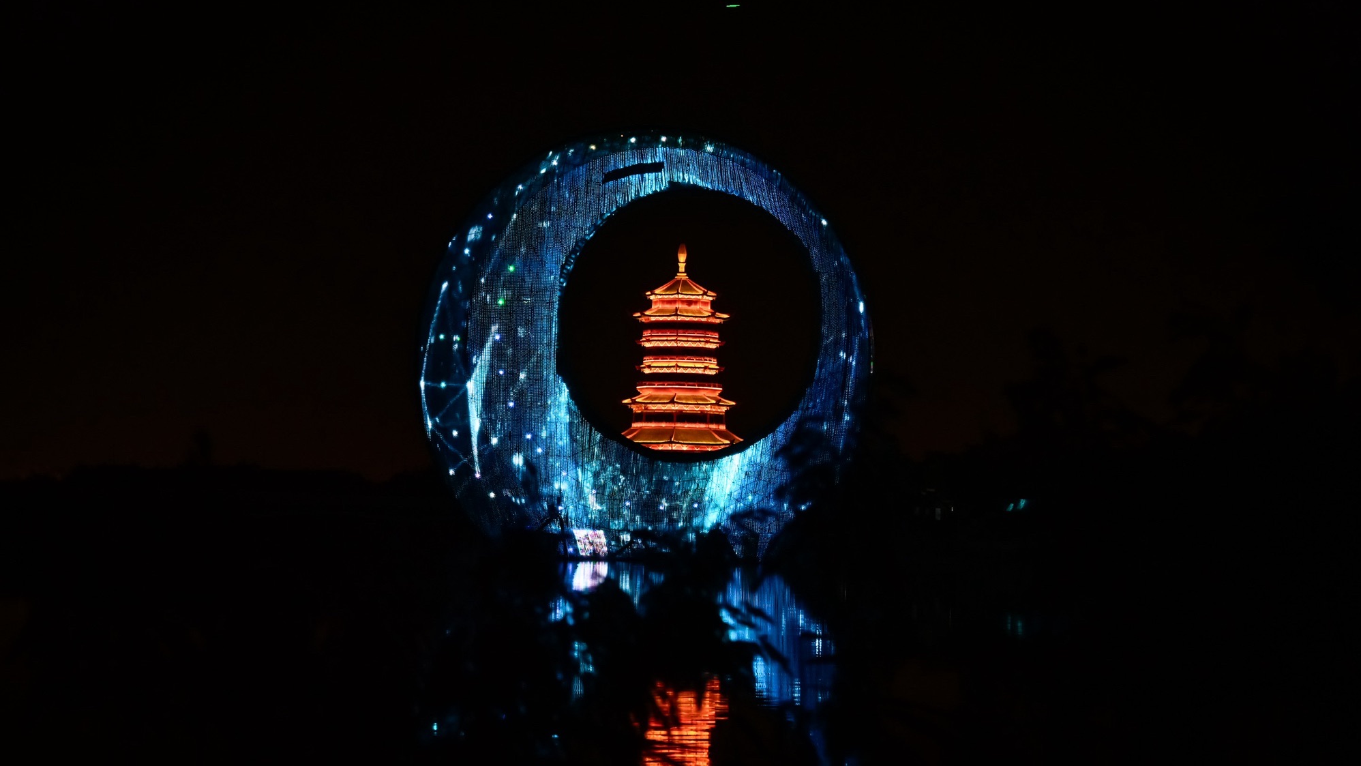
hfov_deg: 20.2
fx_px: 3826
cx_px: 681
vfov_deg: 11.4
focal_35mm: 106
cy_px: 386
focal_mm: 101
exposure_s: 1/13
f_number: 11
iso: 1250
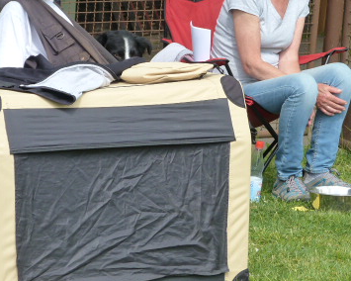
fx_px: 2888
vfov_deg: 5.6
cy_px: 62
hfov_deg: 7.0
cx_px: 178
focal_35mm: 278
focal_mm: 28.4
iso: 125
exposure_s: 1/200
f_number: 4
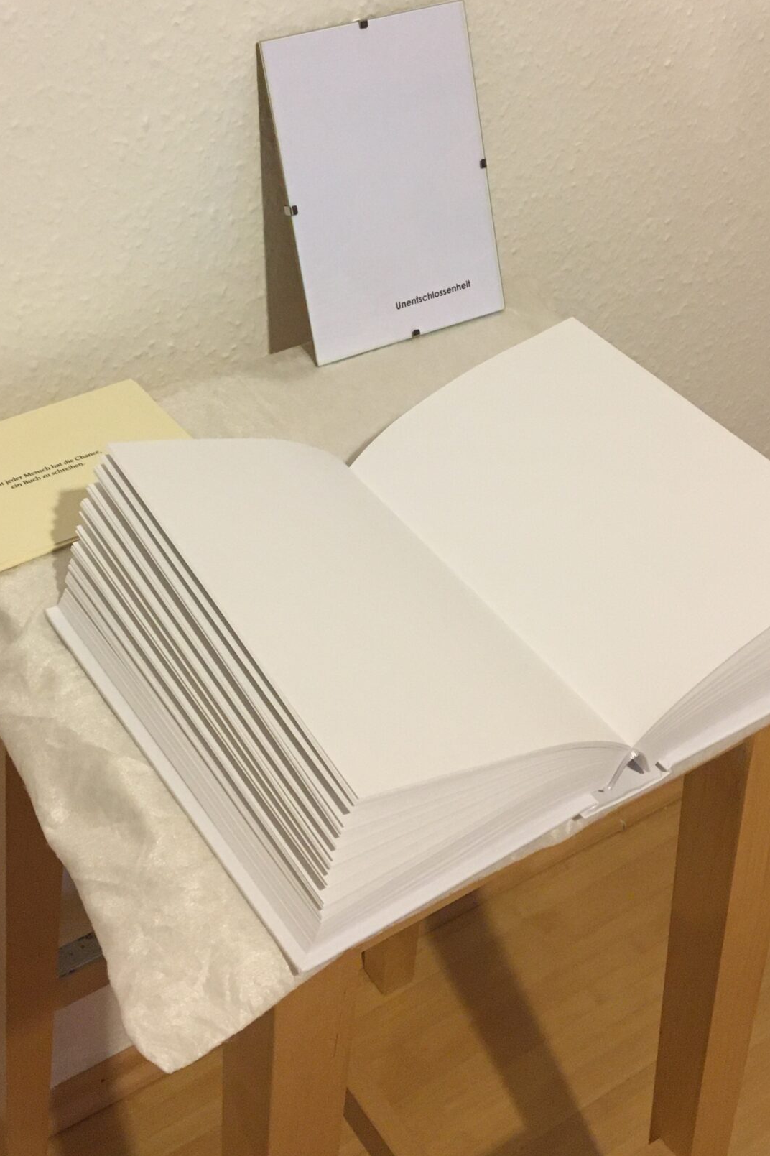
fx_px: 1541
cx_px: 335
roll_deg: -5.3
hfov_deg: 28.0
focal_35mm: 48
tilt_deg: -37.9
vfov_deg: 40.9
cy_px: 452
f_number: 2.2
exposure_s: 1/33
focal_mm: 4.15
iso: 200
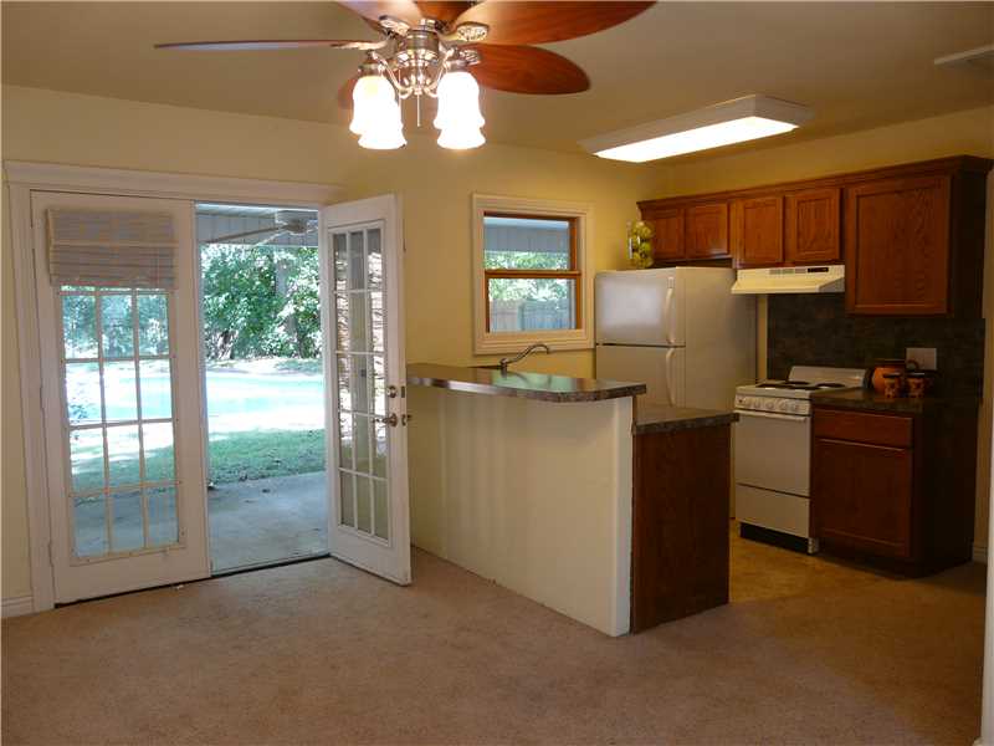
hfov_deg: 63.4
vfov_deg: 49.7
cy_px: 373
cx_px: 497
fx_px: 804
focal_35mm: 28
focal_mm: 4.6
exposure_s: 1/30
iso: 100
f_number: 2.8
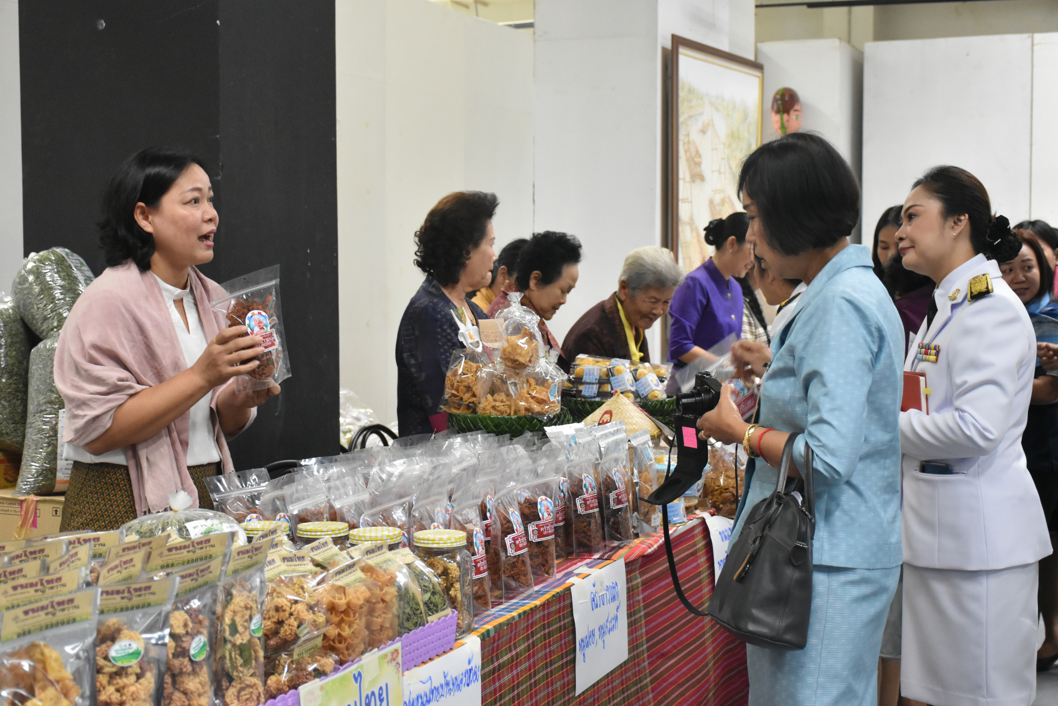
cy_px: 353
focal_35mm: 52
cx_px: 529
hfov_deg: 37.9
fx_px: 1543
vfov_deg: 25.8
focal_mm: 35
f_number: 4.2
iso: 2500
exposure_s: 1/60
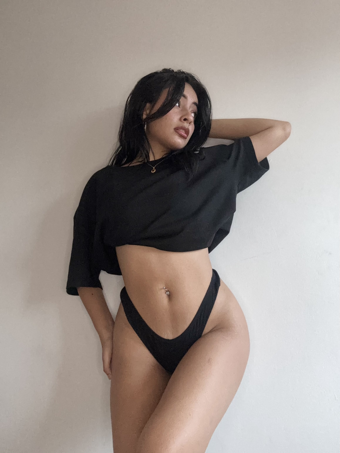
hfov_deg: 46.8
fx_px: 393
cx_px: 170
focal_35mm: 30
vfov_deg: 60.0
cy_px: 226
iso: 200
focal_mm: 2.69
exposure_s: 1/60
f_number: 1.9
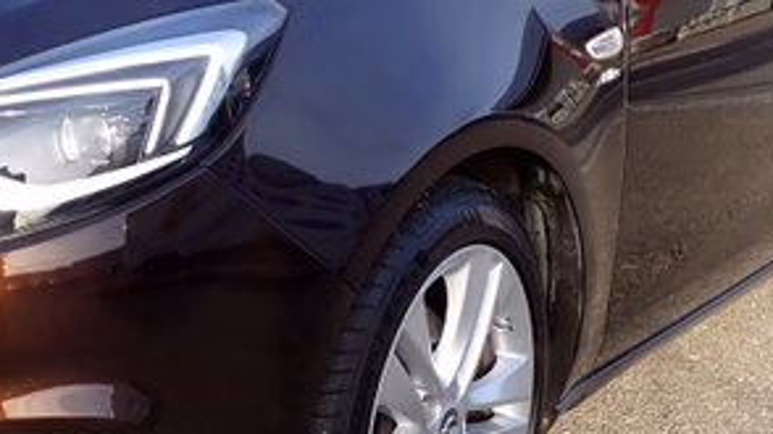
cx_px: 116
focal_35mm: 89
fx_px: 1823
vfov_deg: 13.6
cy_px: 158
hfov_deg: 23.5
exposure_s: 1/250
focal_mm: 5.4
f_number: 3.2
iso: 100
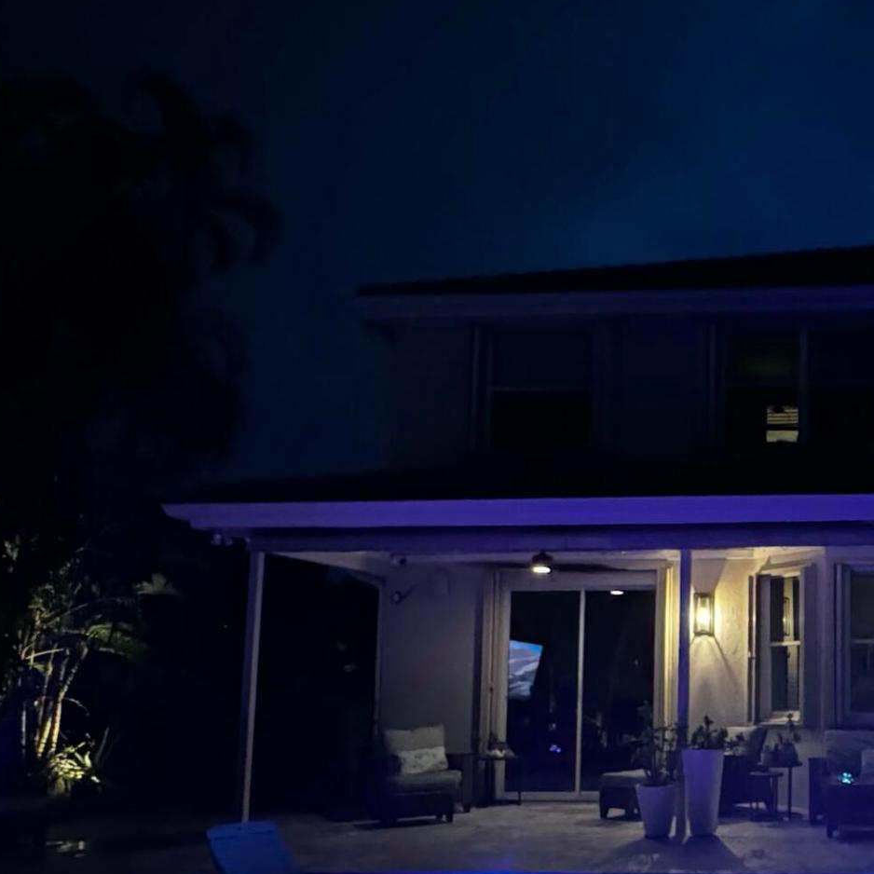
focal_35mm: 38
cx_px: 881
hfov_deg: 38.7
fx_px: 1085
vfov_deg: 43.4
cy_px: 566
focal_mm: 2.22
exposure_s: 1/30
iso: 1250
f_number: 2.2
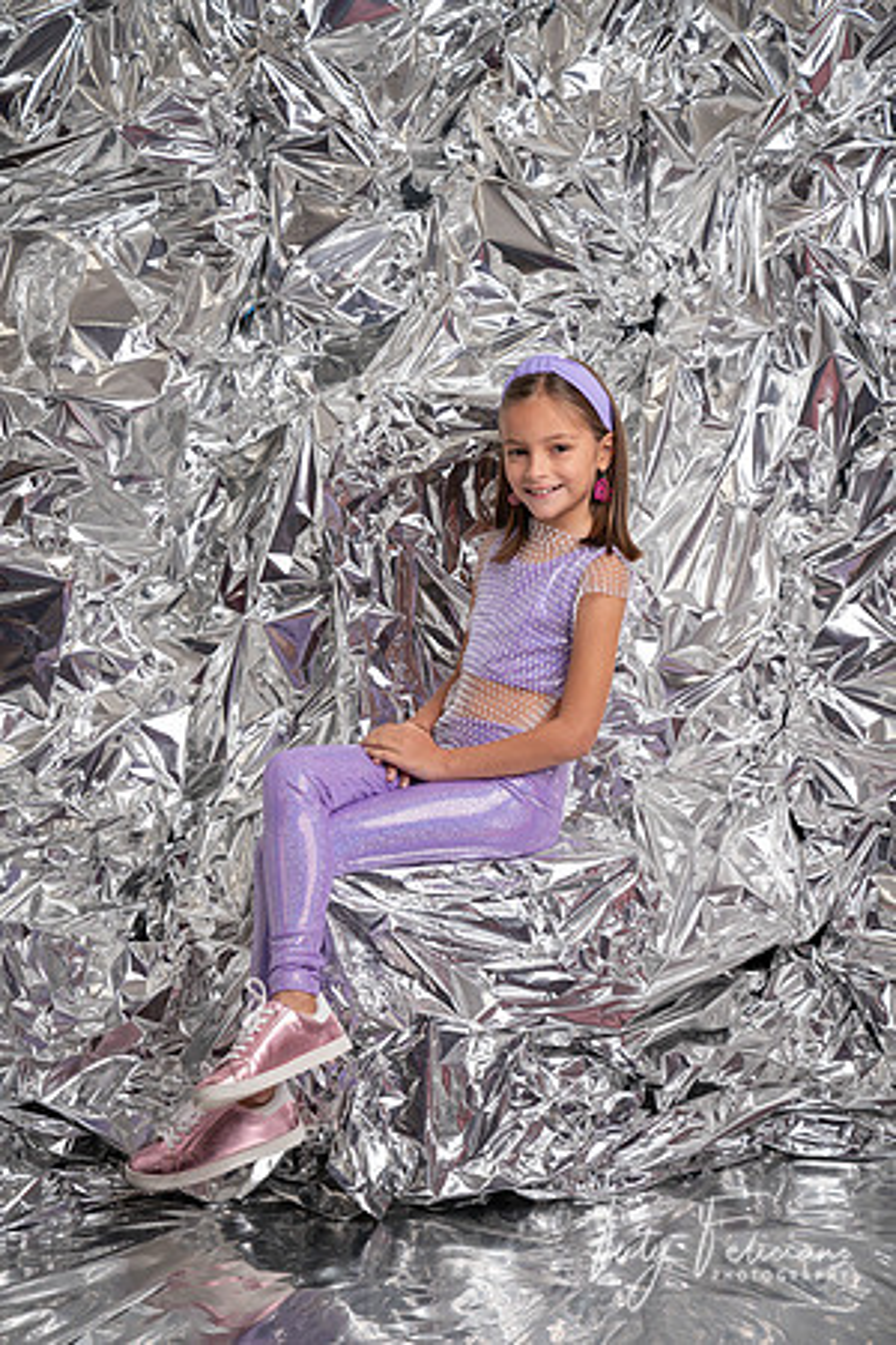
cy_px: 672
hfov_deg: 23.0
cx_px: 448
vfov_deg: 33.9
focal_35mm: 59
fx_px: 2202
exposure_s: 1/125
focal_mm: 59
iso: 160
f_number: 5
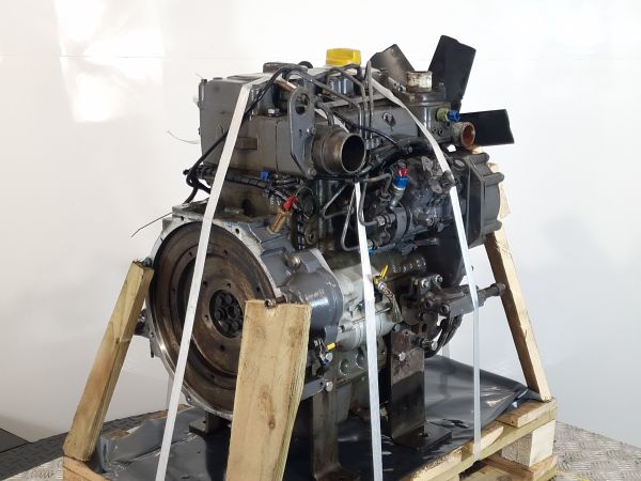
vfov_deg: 58.9
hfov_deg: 73.9
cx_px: 320
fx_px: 426
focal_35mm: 23
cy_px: 240
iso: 64
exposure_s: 1/50
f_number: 1.8
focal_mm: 6.4
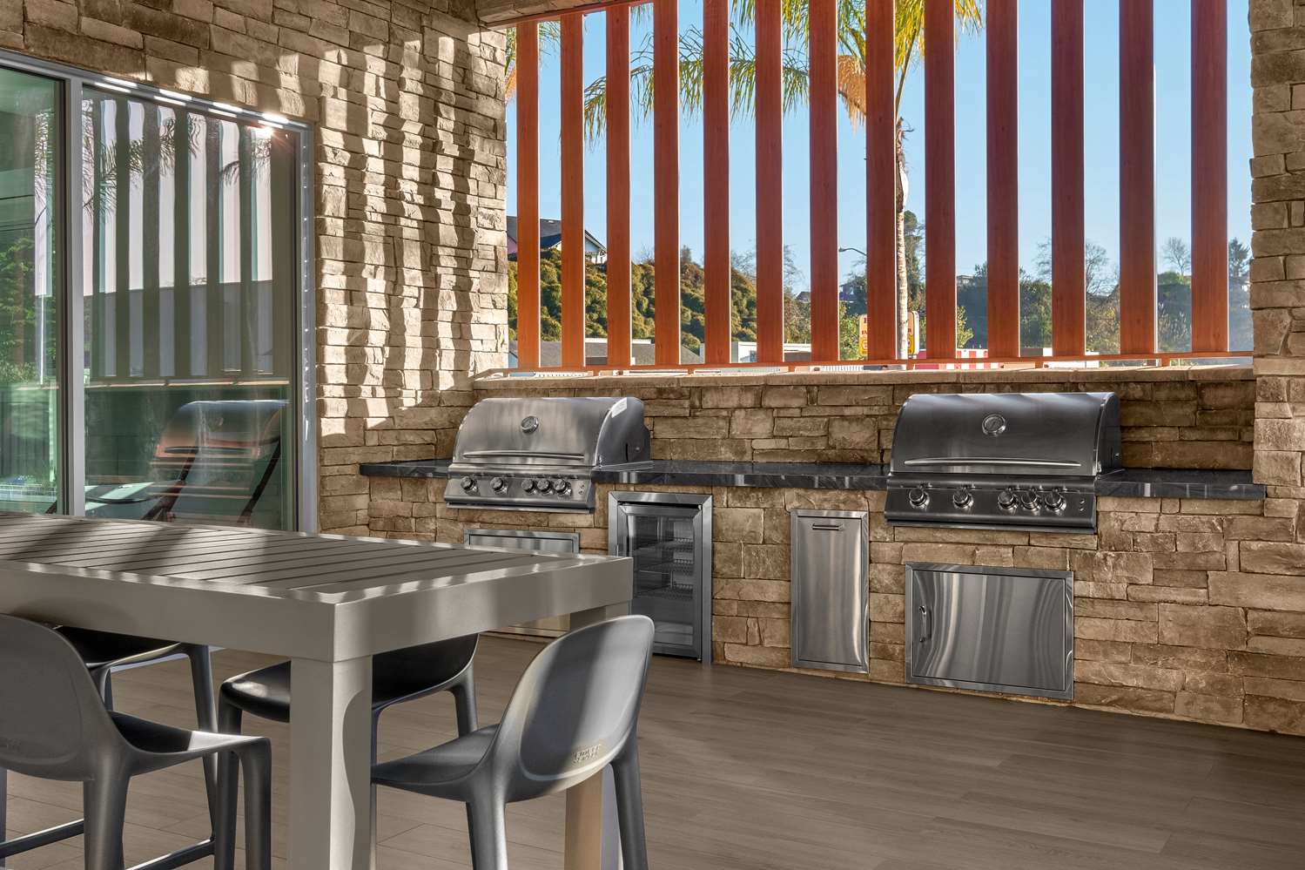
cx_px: 652
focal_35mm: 36
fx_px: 1305
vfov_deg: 36.9
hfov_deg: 53.1
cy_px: 435
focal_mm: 24
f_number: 8
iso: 400
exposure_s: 1/400
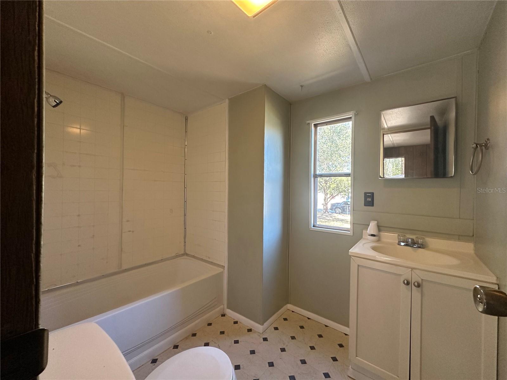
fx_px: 205
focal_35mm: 14
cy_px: 190
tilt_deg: +0.4
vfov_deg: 85.7
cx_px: 254
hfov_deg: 102.1
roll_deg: -1.0
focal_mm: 2.22
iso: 250
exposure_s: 1/120
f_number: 2.2
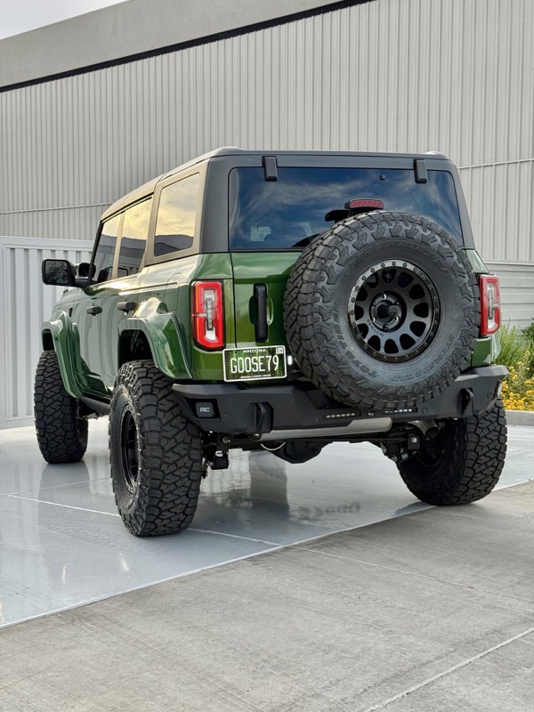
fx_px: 987
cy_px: 356
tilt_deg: -2.9
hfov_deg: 30.3
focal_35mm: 48
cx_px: 267
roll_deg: -0.3
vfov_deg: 39.7
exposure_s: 1/534
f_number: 1.78
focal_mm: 6.76
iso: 64
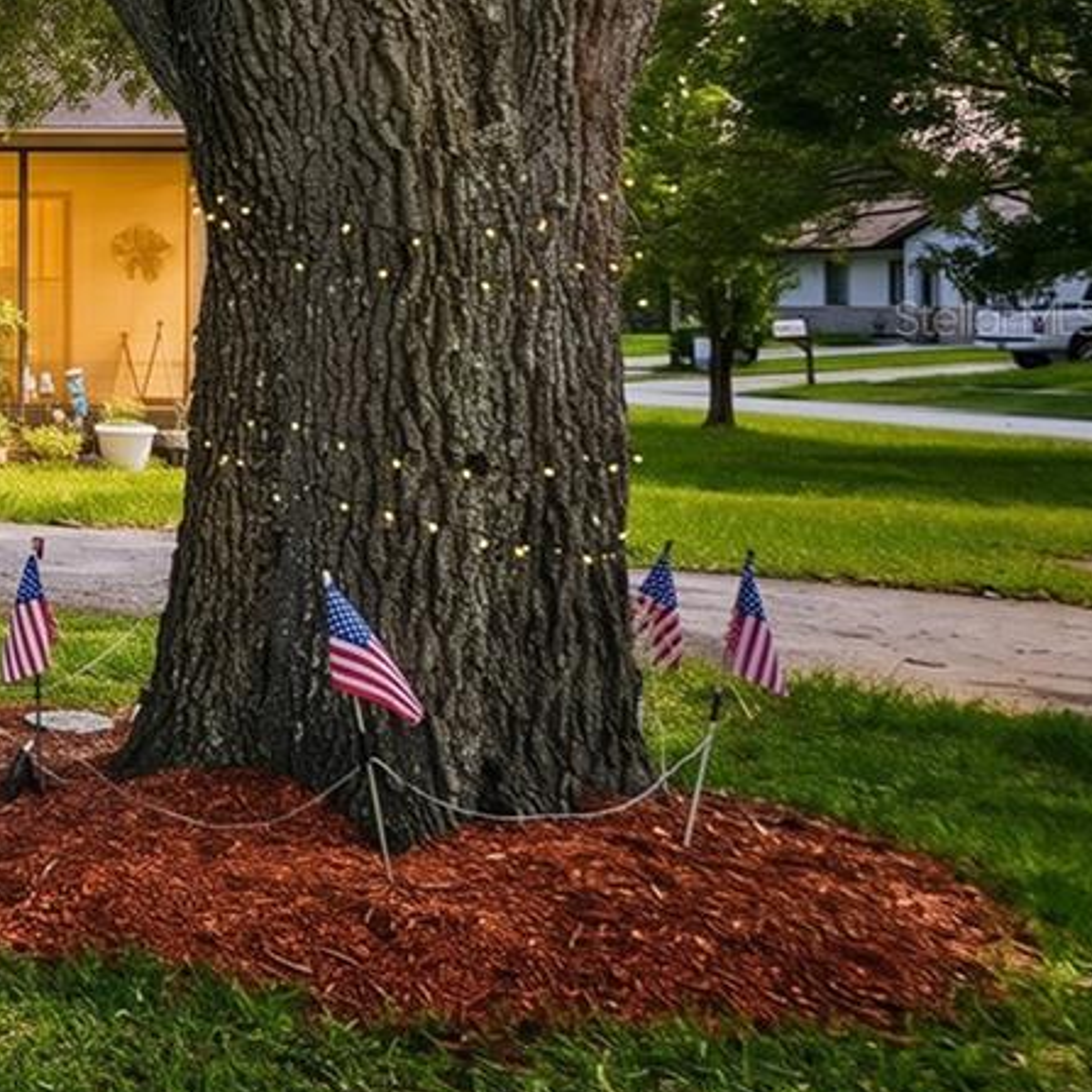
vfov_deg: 23.5
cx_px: -843
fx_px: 2605
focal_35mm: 73
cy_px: 318
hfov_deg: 18.7
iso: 200
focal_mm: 24
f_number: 8
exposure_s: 1/25
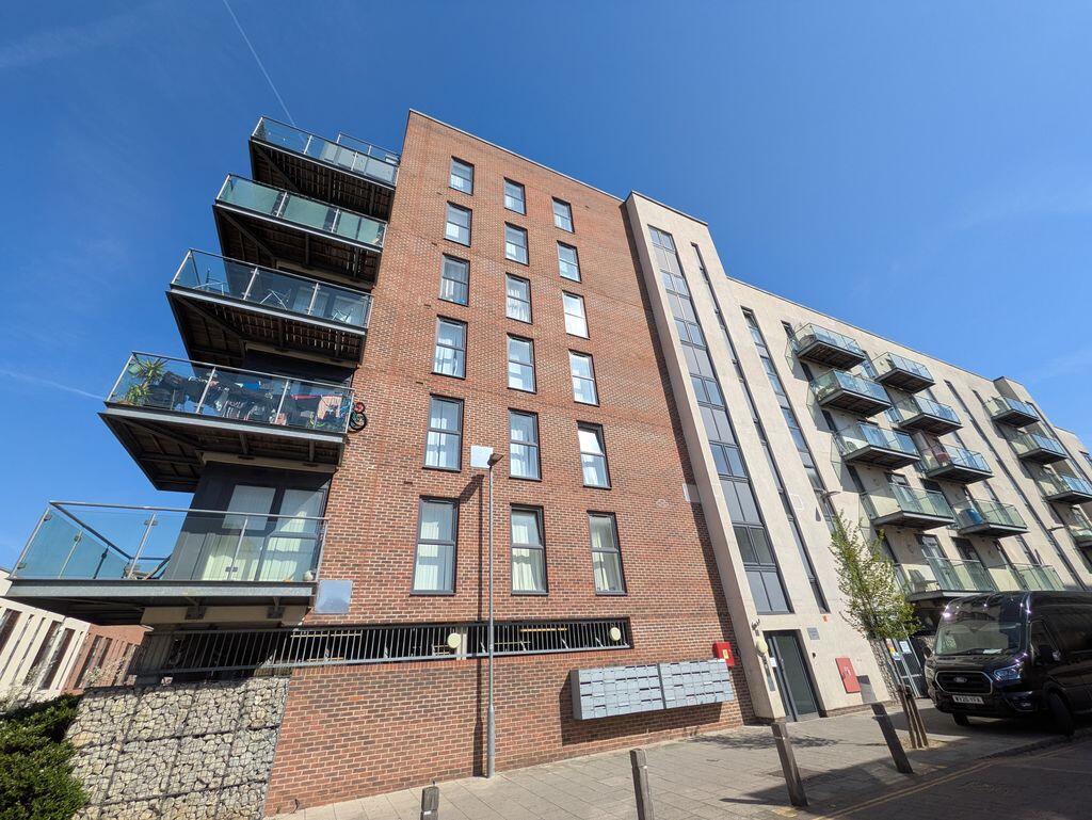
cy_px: 410
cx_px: 546
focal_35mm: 14
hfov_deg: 102.0
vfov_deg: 85.7
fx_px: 442
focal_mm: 1.83
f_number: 2.2
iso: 45
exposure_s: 1/2004
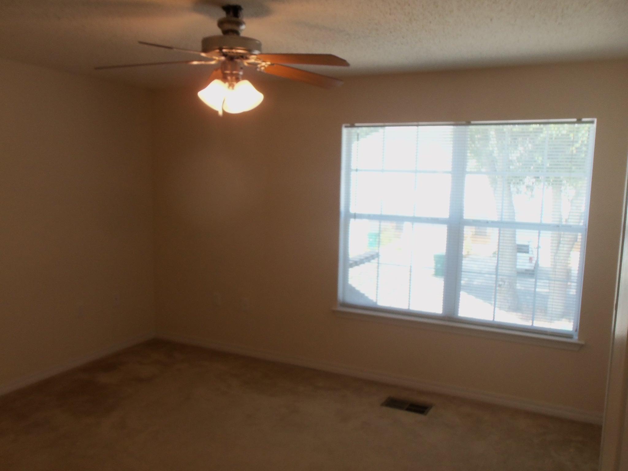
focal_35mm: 28
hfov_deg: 63.4
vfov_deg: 49.7
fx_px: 508
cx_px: 314
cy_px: 236
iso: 100
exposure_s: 1/60
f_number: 3.3
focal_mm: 5.1
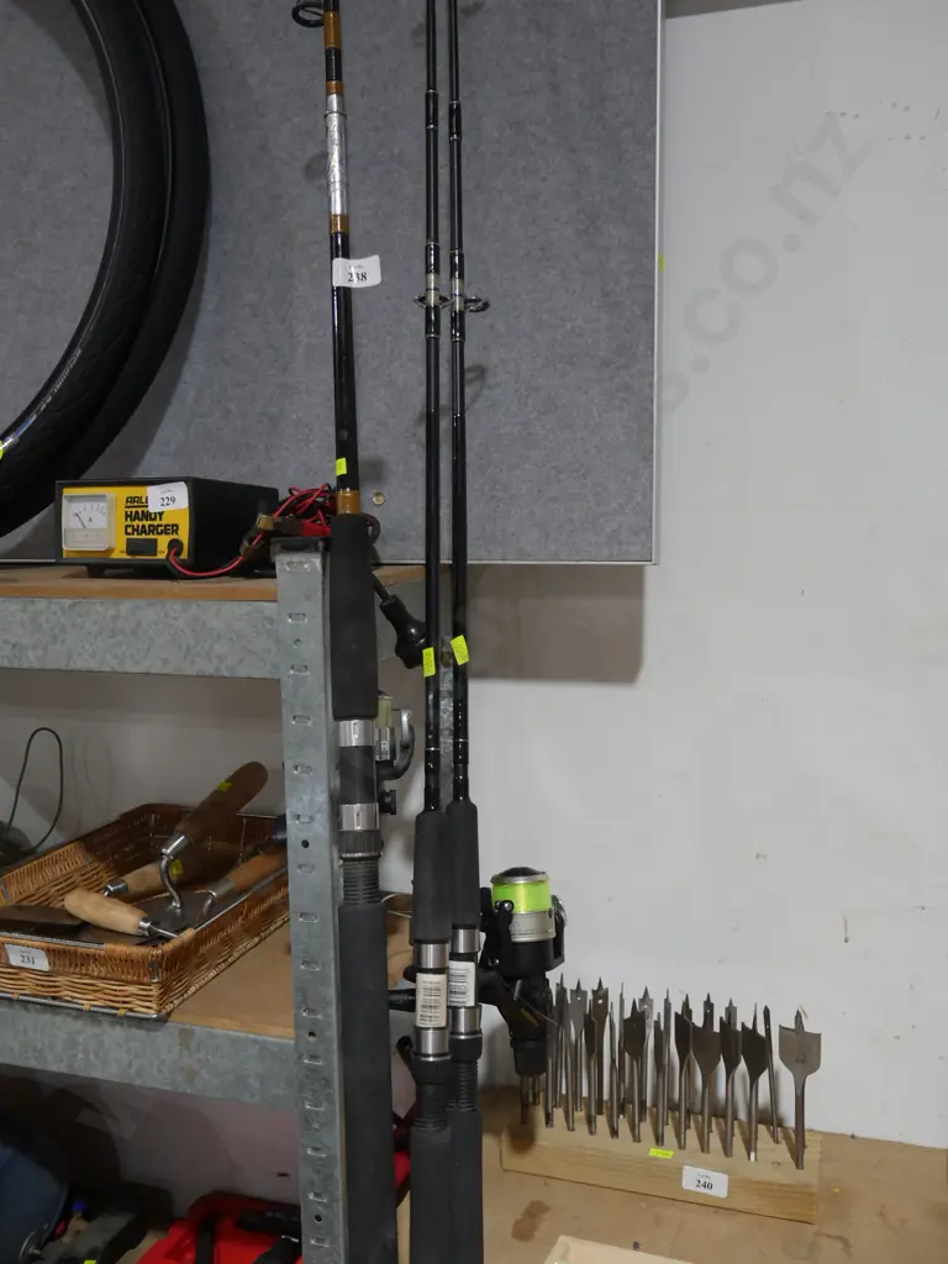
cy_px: 632
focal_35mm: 32
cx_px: 474
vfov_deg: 56.8
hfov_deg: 44.2
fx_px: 1168
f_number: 3.6
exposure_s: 1/60
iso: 640
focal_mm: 16
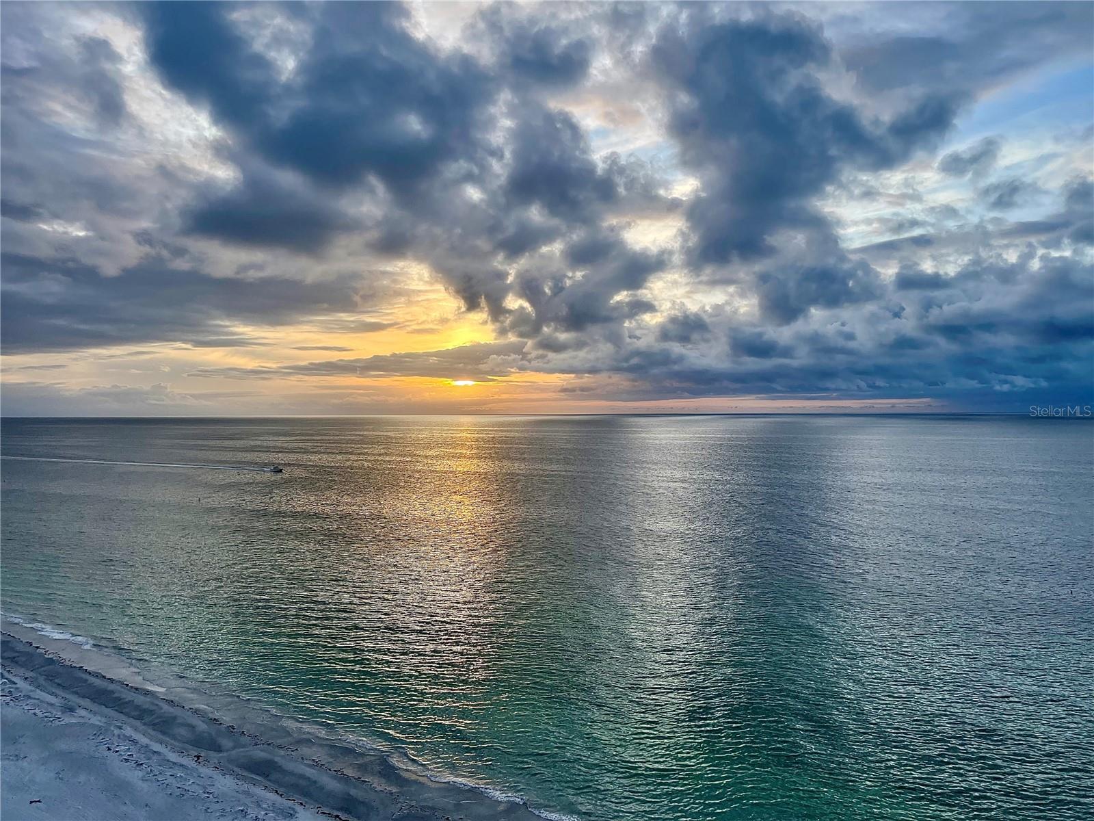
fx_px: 822
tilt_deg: +0.6
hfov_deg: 67.3
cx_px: 547
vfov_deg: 53.1
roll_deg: +0.1
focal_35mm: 26
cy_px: 410
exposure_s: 1/786
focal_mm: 5.1
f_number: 1.6
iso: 32
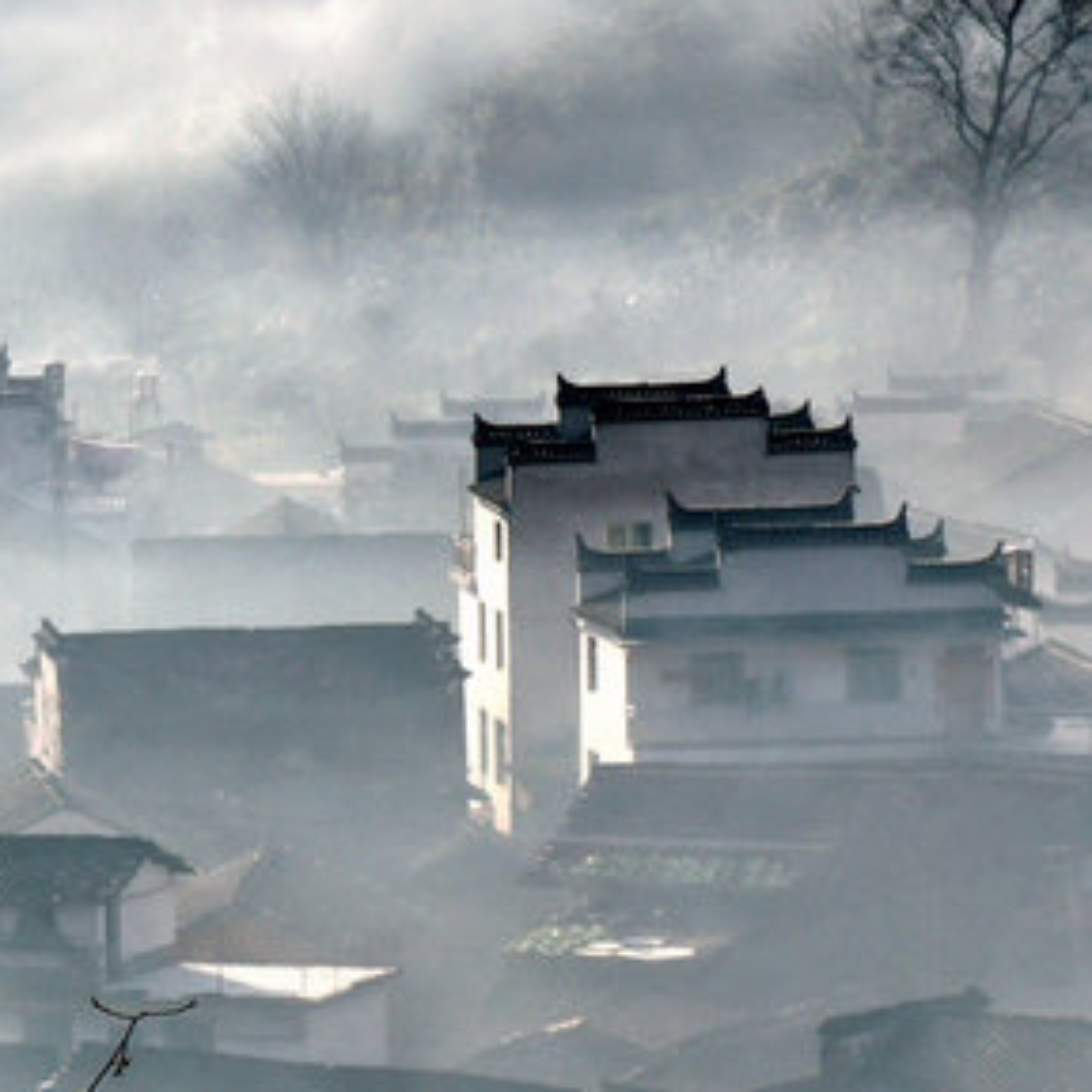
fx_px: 8905
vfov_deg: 7.0
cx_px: -626
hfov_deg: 6.9
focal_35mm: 250
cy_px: 1045
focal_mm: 55
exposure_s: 1/250
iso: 200
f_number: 13
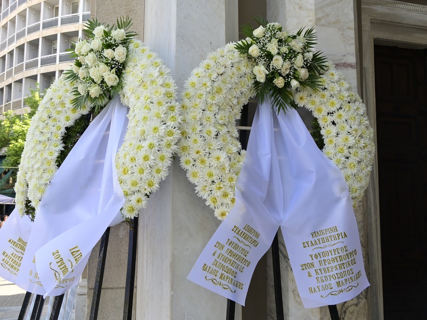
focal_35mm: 34
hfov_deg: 54.5
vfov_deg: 42.3
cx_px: 199
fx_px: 414
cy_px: 159
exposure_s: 1/100
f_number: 9
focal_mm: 30.5
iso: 320
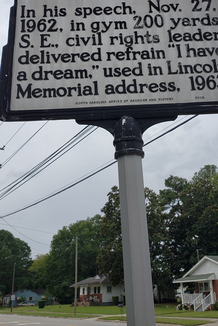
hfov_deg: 32.6
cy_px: 96
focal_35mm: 41
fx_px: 372
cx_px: 119
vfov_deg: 46.3
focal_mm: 4.3
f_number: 2.4
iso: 50
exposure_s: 1/2106
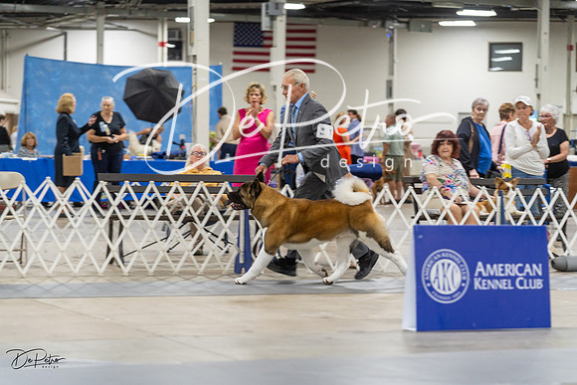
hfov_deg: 17.5
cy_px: 192
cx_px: 288
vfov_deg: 11.7
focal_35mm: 117
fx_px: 1876
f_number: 2.8
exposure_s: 1/160
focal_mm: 117
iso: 2000
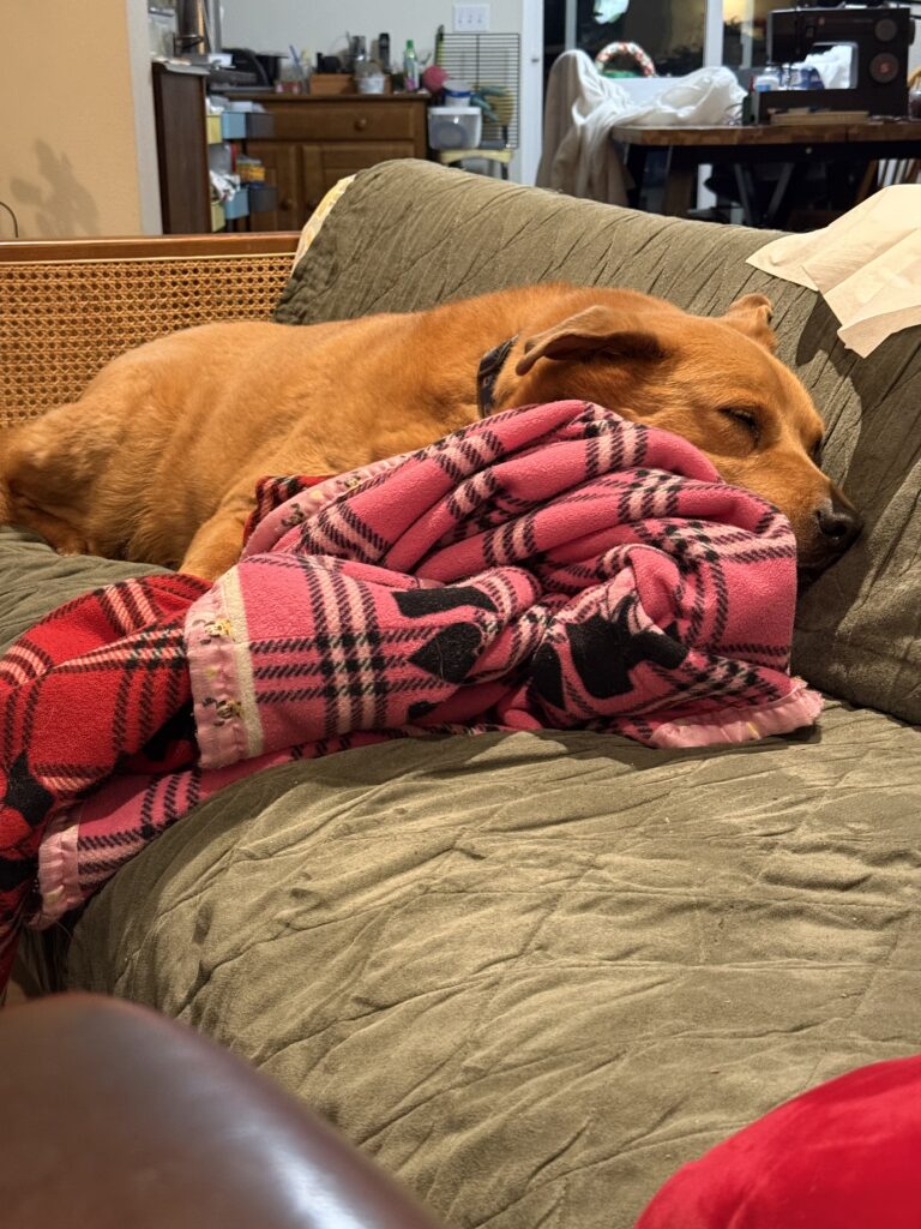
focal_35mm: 48
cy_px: 614
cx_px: 460
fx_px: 1703
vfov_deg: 39.7
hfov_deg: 30.3
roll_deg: -0.3
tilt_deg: -16.9
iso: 400
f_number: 1.78
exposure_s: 1/40
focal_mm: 6.76
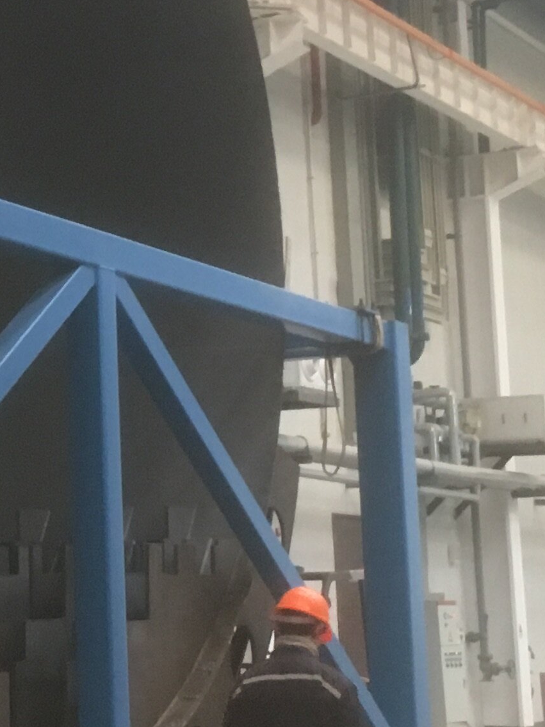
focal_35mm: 103
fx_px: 2163
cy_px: 287
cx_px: -207
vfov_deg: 19.1
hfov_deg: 13.7
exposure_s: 1/33
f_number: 2.2
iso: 160
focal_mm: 4.15
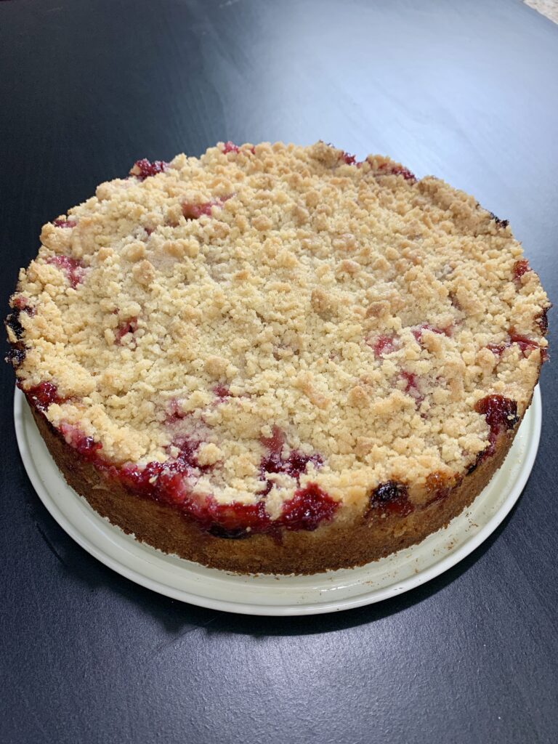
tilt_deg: -49.1
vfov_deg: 67.3
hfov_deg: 53.1
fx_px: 559
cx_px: 279
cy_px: 372
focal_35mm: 26
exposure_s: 1/60
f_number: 1.8
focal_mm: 4.25
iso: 64
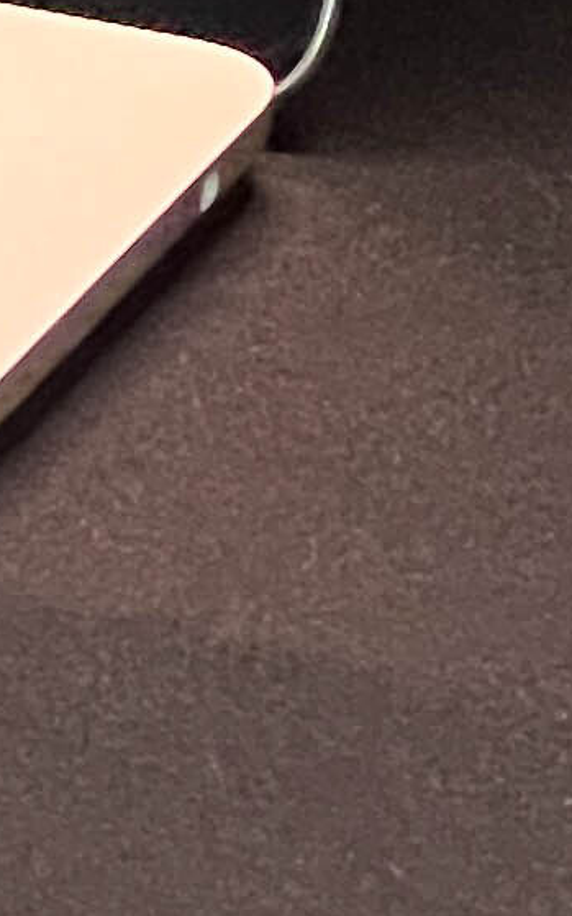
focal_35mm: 589
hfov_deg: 2.2
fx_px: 14702
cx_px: -1229
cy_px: -349
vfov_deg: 3.6
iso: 500
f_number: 2.8
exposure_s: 1/60
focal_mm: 9
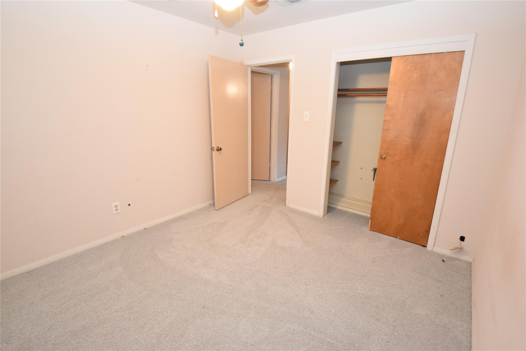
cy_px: 176
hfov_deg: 95.0
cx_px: 263
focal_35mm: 16
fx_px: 241
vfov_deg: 72.0
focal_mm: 11
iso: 2000
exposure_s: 1/60
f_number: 3.5
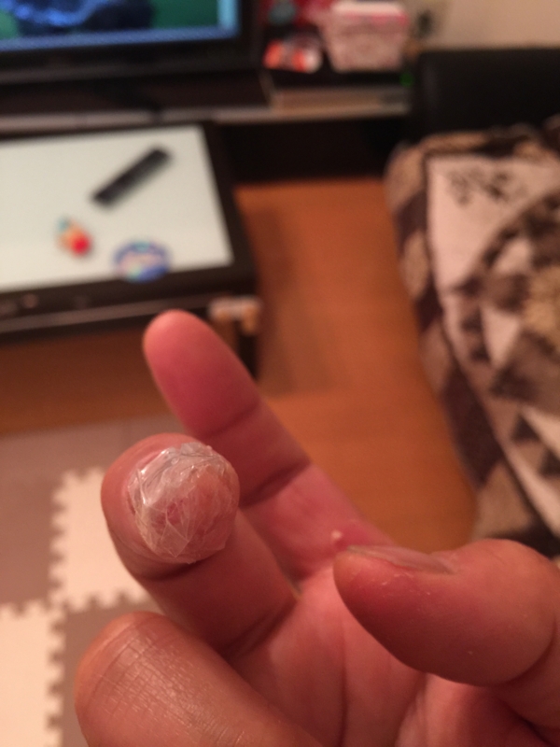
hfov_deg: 48.2
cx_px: 280
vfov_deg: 61.7
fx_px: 626
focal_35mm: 29
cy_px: 374
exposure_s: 1/10
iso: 100
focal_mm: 4.15
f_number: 2.2
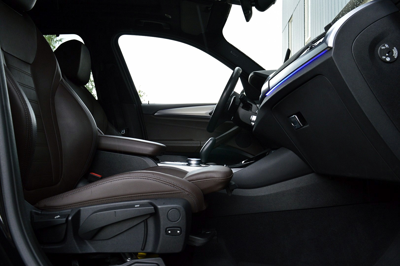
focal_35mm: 30
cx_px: 200
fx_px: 333
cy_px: 133
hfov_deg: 62.0
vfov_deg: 43.5
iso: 640
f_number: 8
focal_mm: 20
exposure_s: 1/60
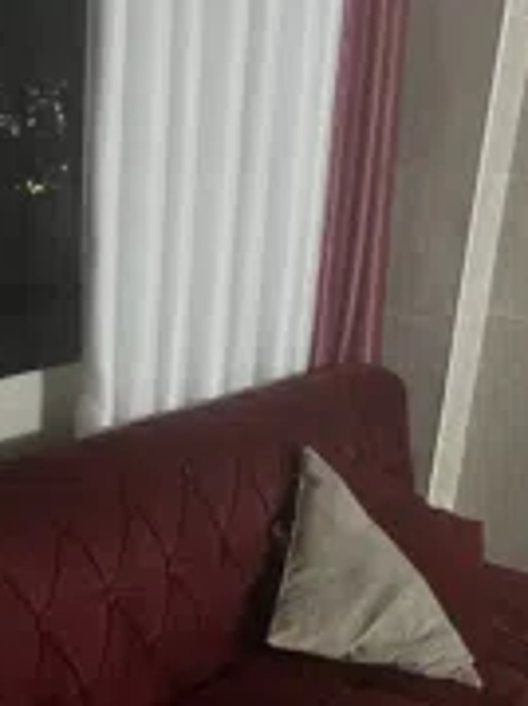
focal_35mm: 58
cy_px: 678
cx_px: 232
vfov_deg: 31.2
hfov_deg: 25.2
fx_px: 1181
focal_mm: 5.1
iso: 640
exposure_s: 1/25
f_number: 1.6
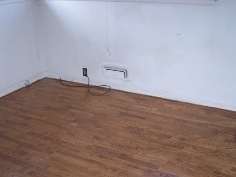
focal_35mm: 47
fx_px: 321
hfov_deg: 40.4
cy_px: 109
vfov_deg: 30.8
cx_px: 124
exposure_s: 1/60
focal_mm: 6.3
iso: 140
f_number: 2.8
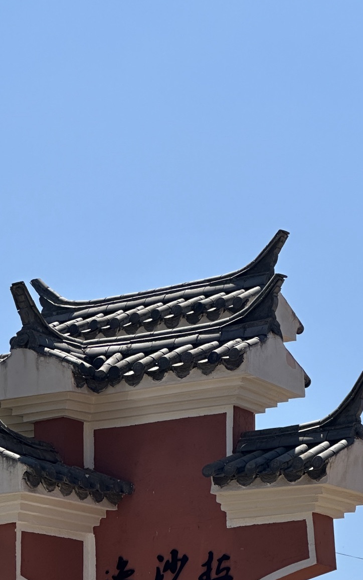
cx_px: 216
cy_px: 343
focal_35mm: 141
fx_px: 2231
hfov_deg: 9.3
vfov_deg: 14.8
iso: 32
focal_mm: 9
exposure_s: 1/1167
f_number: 2.8
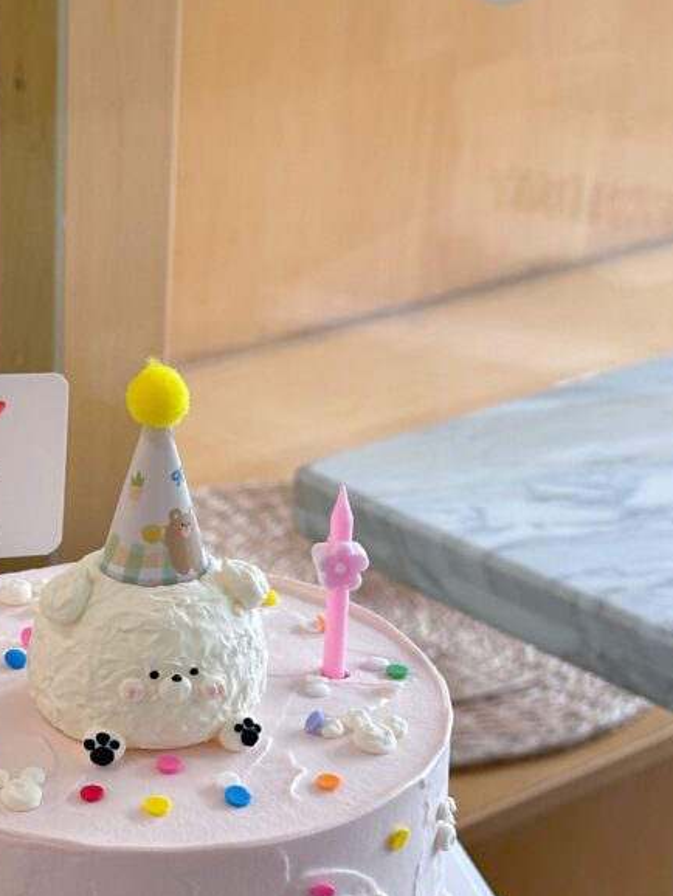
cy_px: 681
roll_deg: -3.6
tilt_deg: -26.1
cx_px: 126
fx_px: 2202
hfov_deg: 17.2
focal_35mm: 85
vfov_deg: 22.8
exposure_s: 1/50
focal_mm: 6.86
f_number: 1.78
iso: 100
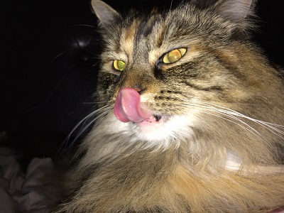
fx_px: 246
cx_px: 142
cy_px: 106
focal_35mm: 30
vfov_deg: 46.8
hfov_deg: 60.0
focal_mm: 4.12
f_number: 2.2
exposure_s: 1/74
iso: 32
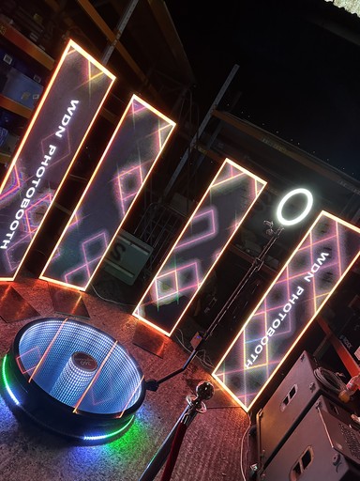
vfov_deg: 71.6
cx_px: 180
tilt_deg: -9.5
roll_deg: -32.2
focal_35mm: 24
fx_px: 333
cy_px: 240
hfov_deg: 56.8
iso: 640
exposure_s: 1/60
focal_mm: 6.86
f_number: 1.78
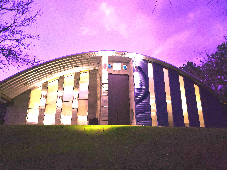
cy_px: 85
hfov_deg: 67.3
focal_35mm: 26
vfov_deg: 53.1
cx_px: 114
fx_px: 170
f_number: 1.5
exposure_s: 1/10
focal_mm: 4.3
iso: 250
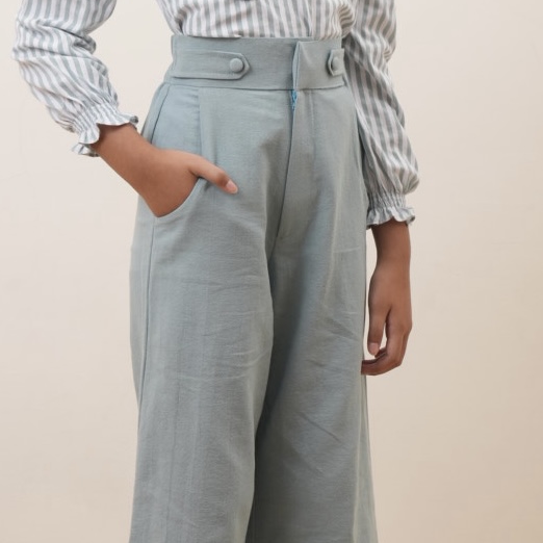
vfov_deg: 20.4
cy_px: 443
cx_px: 255
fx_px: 1491
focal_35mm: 84
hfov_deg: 20.6
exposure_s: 1/160
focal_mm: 53
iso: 320
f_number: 6.3
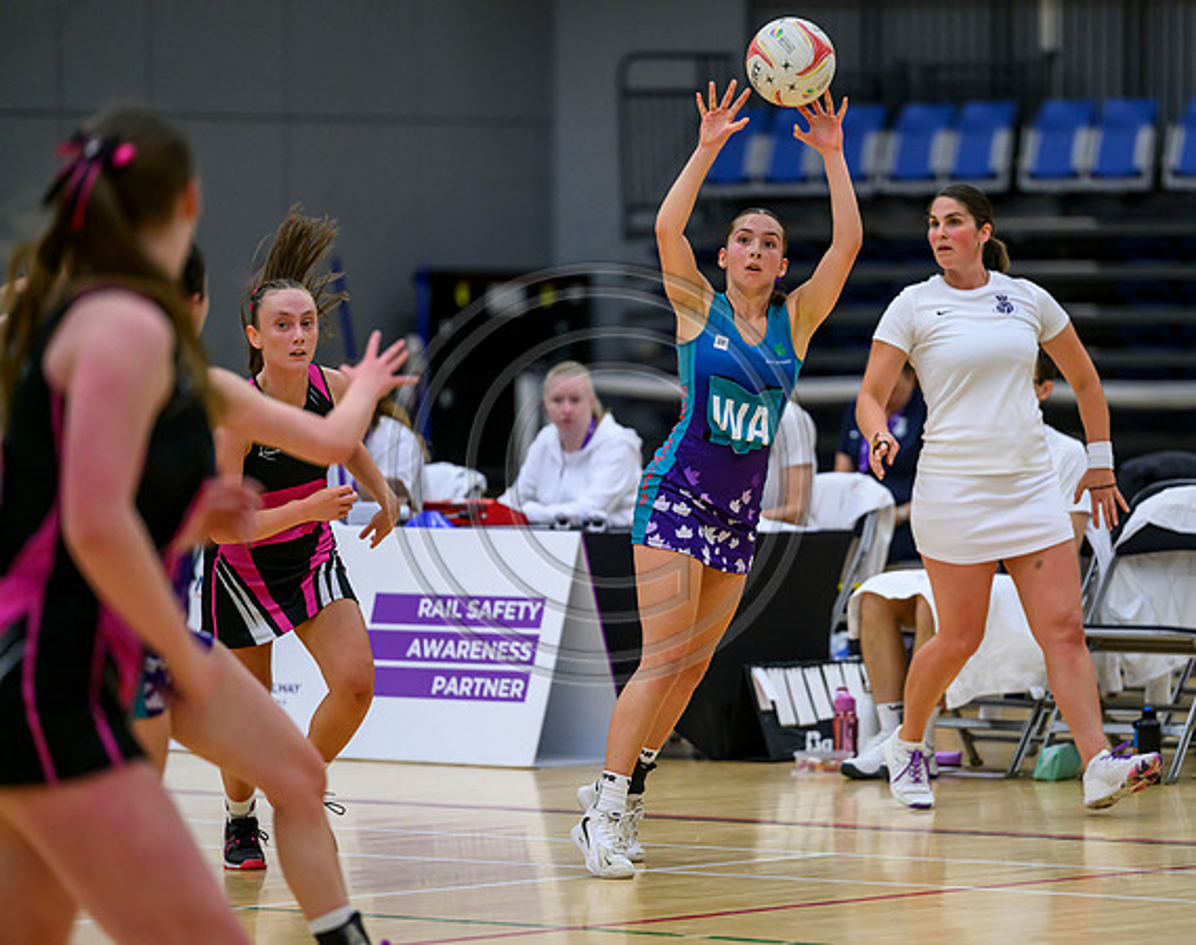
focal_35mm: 223
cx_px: 708
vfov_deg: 6.9
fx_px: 7867
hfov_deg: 8.7
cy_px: 472
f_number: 2.8
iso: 3200
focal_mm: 200
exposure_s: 1/1250
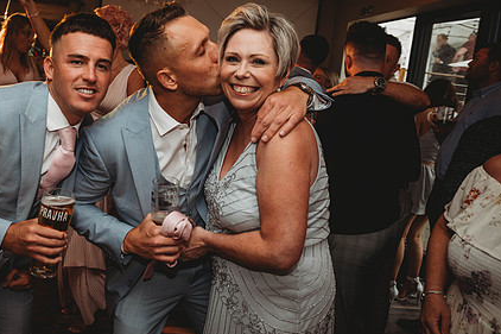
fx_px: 459
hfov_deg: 56.1
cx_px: 169
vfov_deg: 39.9
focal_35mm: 33
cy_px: 144
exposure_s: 1/60
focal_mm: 24
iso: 400
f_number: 4.5
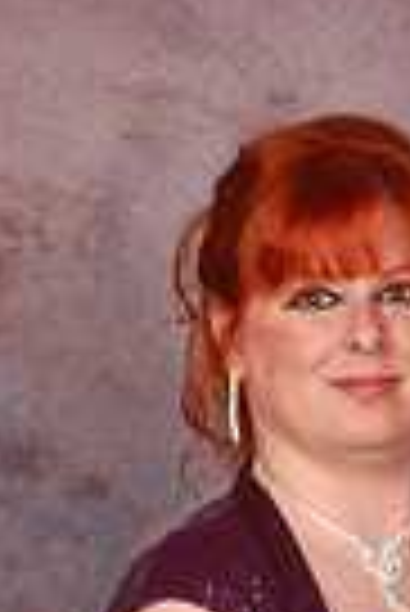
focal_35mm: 198
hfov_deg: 6.8
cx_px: 624
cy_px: 684
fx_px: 3374
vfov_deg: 10.3
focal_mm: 40
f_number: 10
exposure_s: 1/125
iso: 200
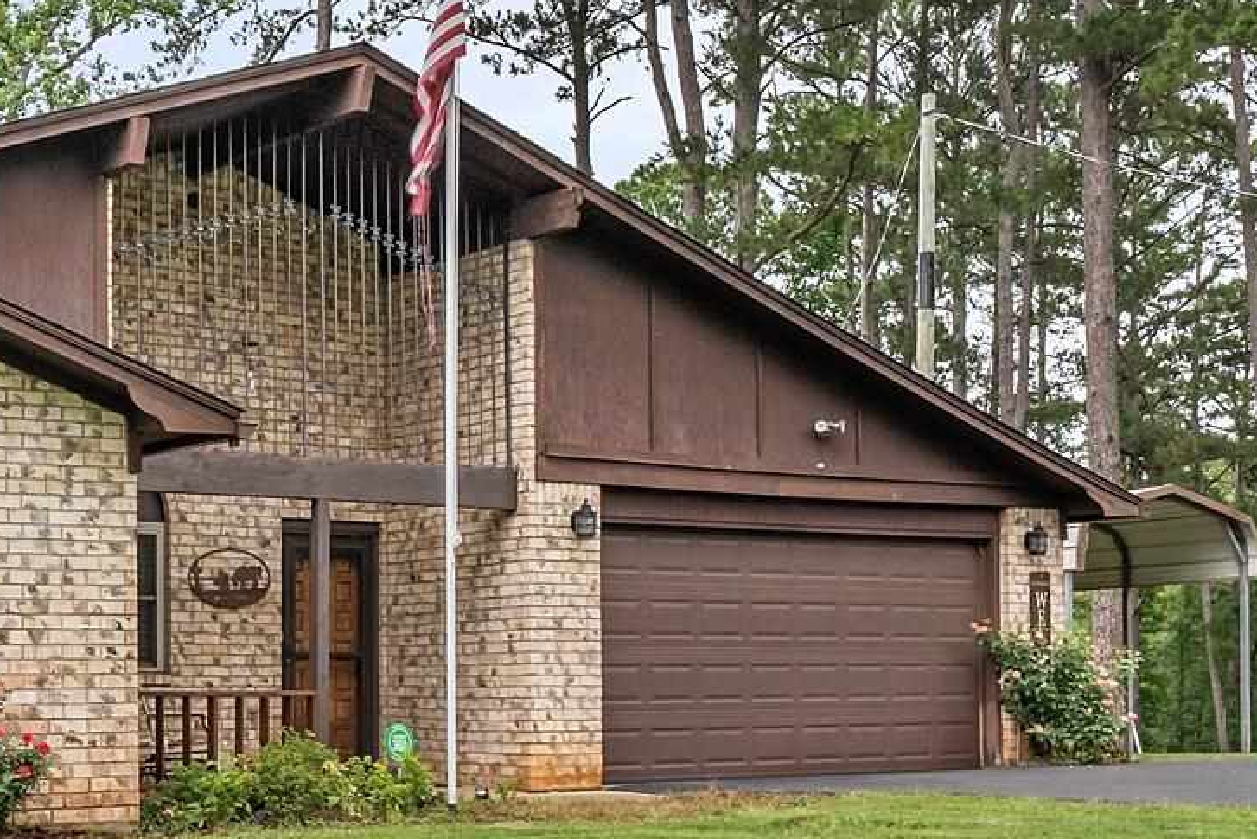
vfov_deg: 24.6
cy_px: 522
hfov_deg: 34.2
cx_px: 119
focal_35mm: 55
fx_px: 1921
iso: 800
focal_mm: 16
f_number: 8
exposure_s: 1/640
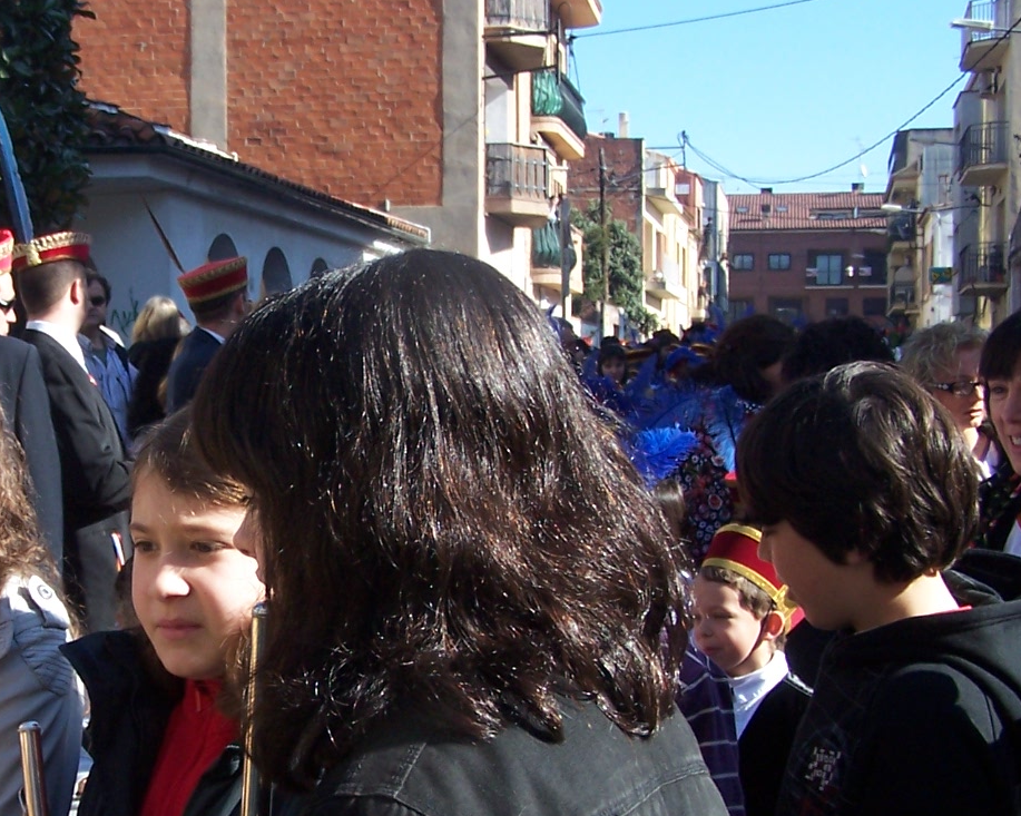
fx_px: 2024
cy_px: 538
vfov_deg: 22.7
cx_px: 235
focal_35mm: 67
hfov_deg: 27.8
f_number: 2.8
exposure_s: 1/500
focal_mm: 6.3
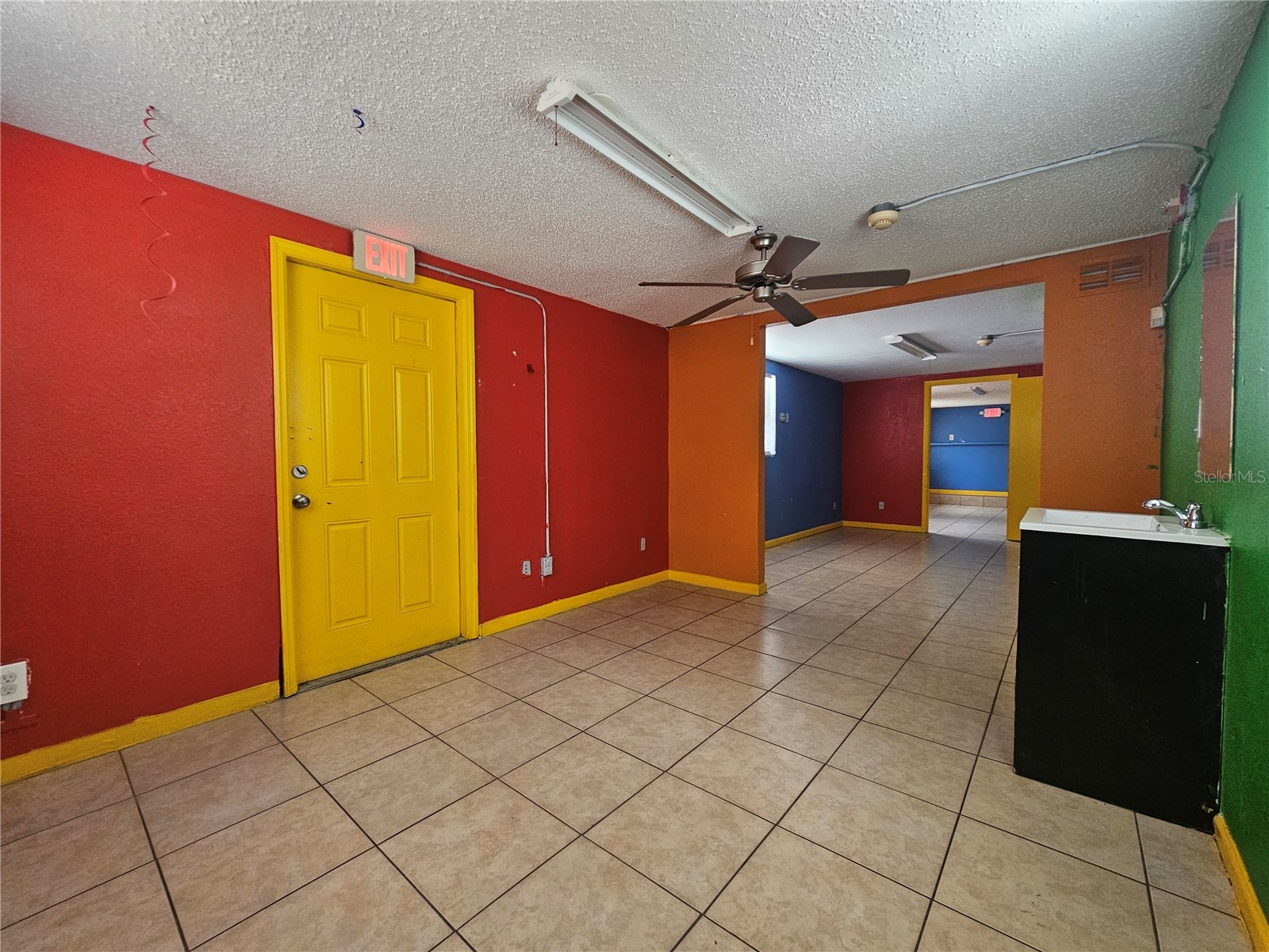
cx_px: 634
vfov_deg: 89.9
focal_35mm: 13
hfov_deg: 106.2
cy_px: 476
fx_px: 477
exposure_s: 1/60
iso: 200
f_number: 2.2
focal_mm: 2.2
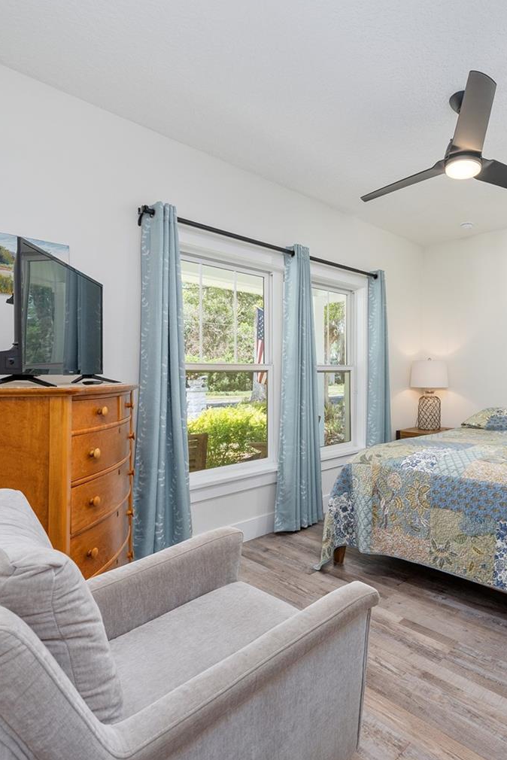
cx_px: 394
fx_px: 401
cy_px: 383
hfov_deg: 60.2
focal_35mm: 19
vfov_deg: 86.9
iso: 320
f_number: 7.1
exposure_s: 1/20
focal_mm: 12
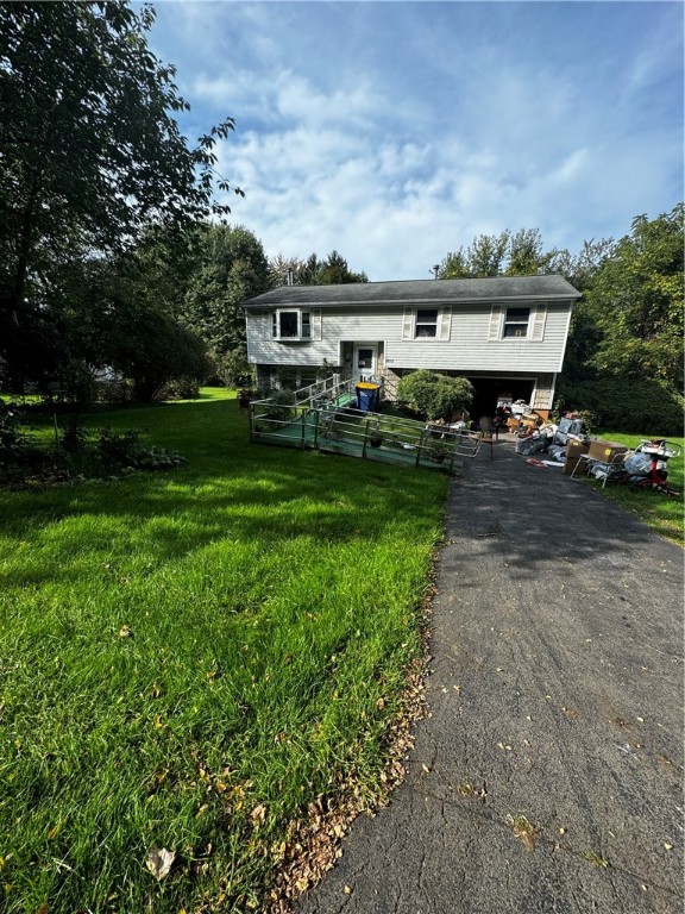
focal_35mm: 14
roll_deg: -1.3
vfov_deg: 102.1
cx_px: 342
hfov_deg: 85.7
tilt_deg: -13.3
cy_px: 457
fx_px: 369
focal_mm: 2.22
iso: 40
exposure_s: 1/587
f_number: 2.2
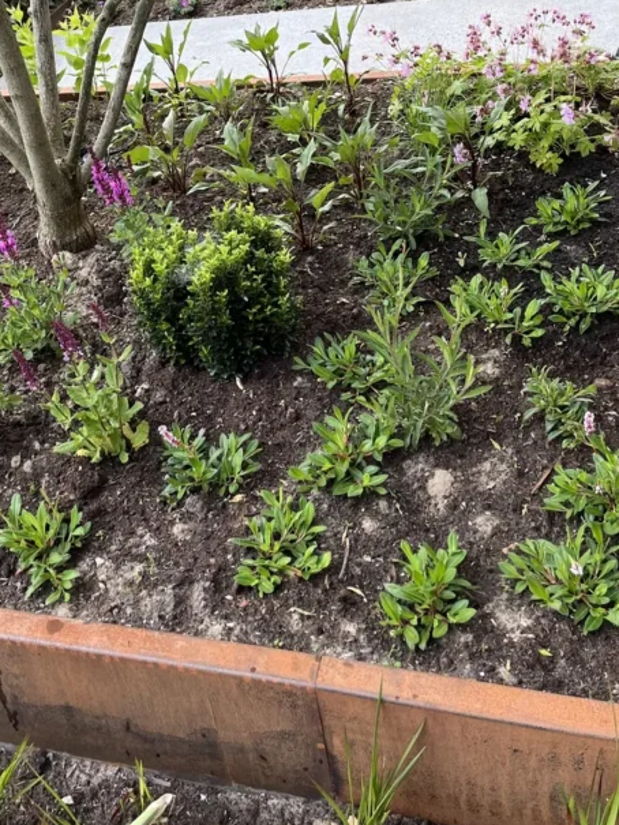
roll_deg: +10.6
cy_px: 155
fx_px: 1049
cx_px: 176
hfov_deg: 32.4
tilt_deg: -27.2
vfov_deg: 41.0
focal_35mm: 44
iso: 50
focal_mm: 5.1
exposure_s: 1/320
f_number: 1.6
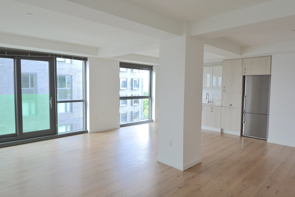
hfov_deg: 77.3
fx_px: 184
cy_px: 98
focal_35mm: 22
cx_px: 148
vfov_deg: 56.2
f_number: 5.6
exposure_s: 1/60
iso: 250
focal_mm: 15
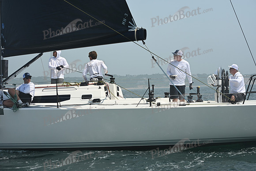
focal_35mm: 82
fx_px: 583
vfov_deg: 16.7
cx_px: 128
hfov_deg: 24.8
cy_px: 86
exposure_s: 1/1250
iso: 320
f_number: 9
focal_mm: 82
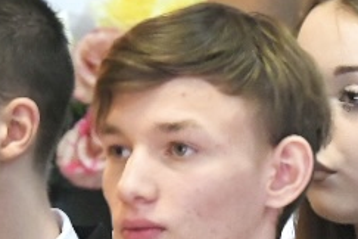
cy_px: 521
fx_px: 7358
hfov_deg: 2.8
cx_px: 53
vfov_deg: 1.9
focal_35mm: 740
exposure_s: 1/100
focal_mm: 150
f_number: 5.6
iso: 8000
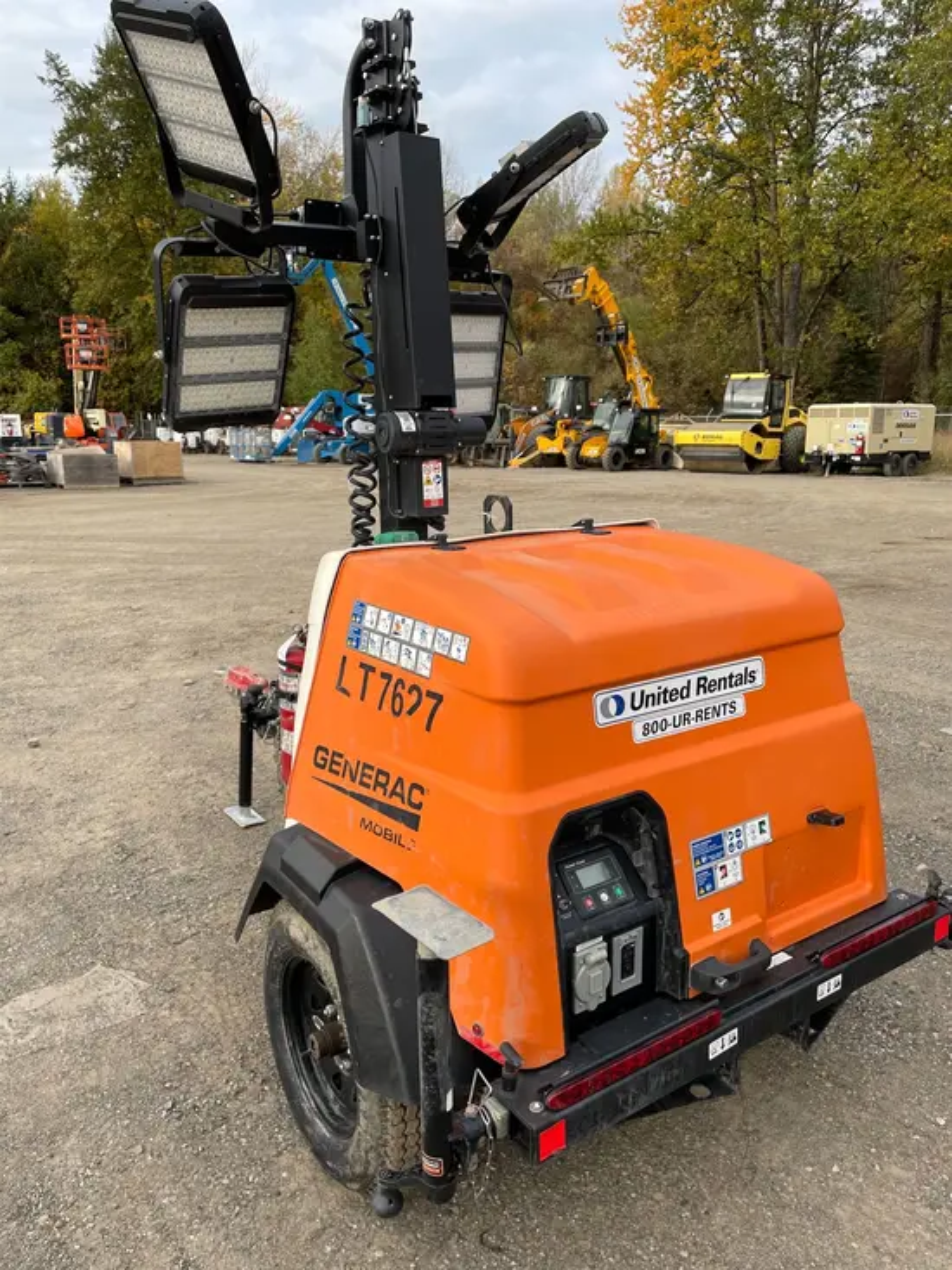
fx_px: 953
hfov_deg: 53.1
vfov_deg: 67.3
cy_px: 635
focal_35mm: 26
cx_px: 476
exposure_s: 1/581
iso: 50
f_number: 1.6
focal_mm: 4.2
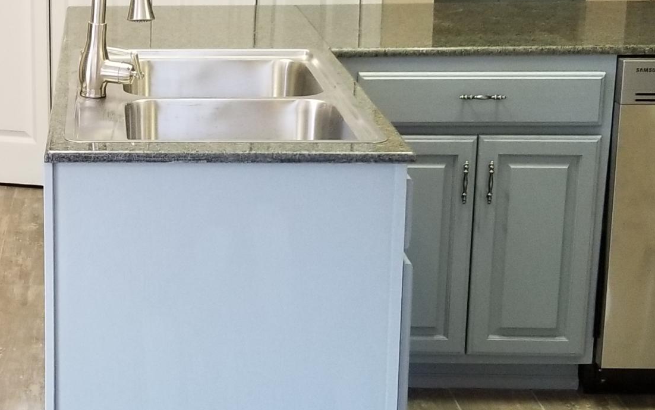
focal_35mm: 75
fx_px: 1339
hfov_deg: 26.7
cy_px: 150
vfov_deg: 17.4
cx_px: 92
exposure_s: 1/40
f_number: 1.7
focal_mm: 4.25
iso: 160
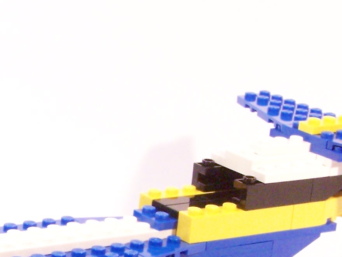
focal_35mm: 126
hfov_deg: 15.6
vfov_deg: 11.6
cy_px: 268
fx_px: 1245
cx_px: 78
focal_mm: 7.1
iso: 400
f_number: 3.6
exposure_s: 1/20
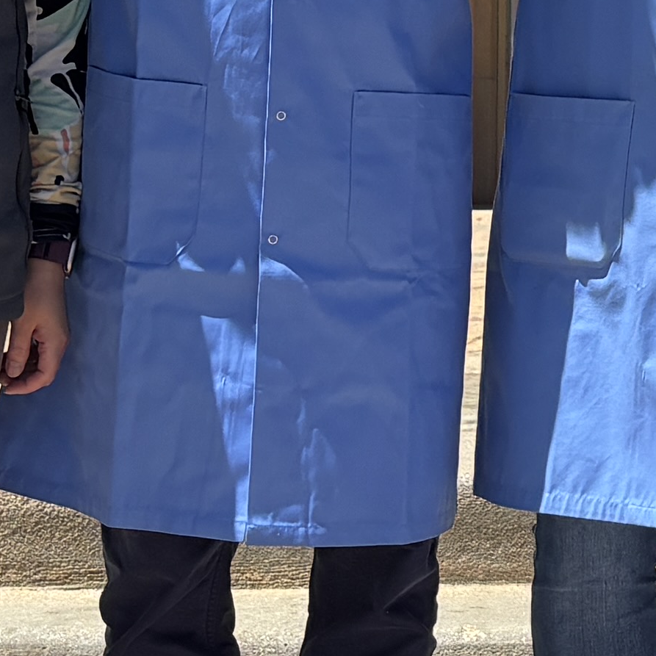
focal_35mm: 147
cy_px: 21
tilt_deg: +2.6
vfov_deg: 11.8
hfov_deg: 11.1
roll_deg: -0.5
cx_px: 1189
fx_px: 3152
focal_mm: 5.96
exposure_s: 1/2857
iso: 50
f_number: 1.6
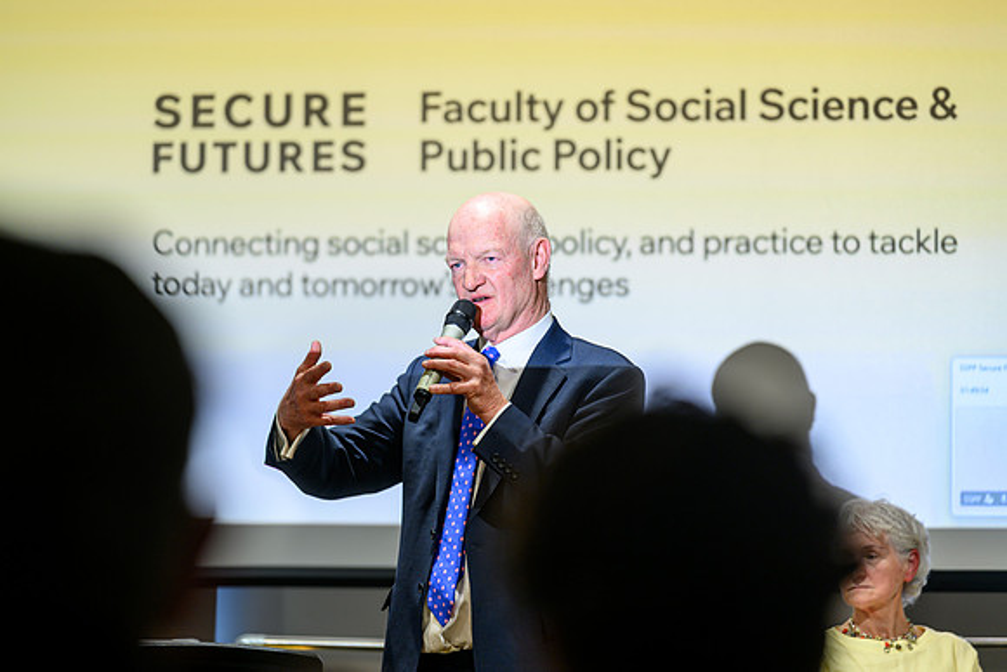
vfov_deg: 9.1
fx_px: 4233
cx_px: 504
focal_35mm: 151
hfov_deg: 13.6
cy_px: 336
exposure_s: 1/80
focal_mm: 150
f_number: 2.8
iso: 140
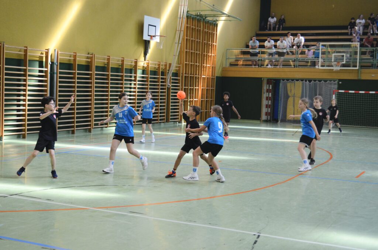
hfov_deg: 39.0
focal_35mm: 51
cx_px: 189
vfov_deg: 26.4
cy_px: 125
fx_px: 534
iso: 1100
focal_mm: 34
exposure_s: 1/500
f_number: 5
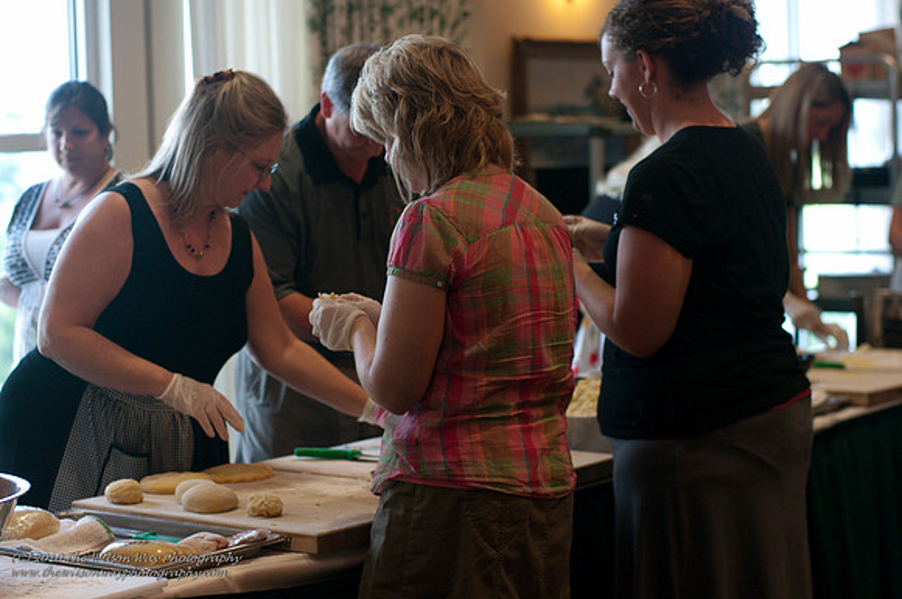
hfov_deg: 27.0
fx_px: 1877
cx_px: 451
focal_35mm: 75
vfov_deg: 18.1
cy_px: 300
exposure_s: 1/125
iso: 800
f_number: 2.8
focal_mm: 50
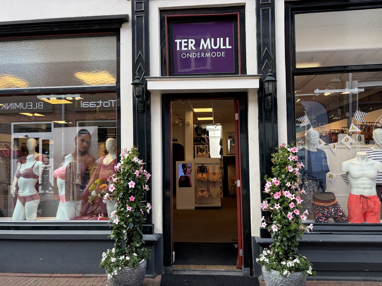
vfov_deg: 53.1
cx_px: 191
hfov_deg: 67.3
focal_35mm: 26
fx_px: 287
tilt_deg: +4.1
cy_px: 143
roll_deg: +1.1
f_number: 1.6
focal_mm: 5.96
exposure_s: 1/195
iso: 40
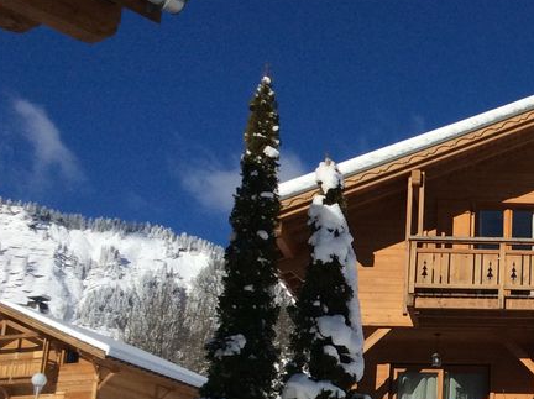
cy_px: 326
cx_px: 601
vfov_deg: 19.6
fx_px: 1140
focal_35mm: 74
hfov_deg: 24.4
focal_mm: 3.3
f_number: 2.4
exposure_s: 1/4405
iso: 32
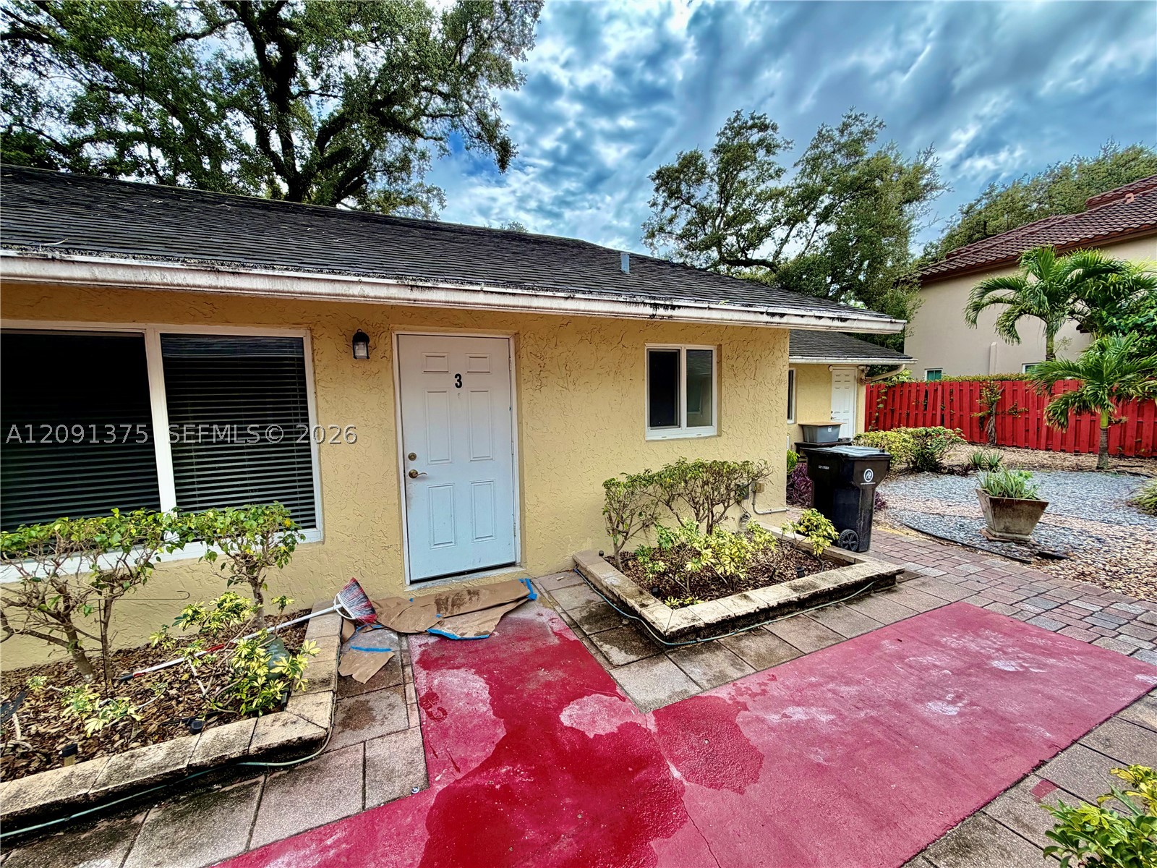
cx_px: 578
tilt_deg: -4.5
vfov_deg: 85.7
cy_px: 434
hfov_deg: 102.1
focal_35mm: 14
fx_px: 468
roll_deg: +1.7
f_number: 2.2
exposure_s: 1/554
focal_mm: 2.22
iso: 40
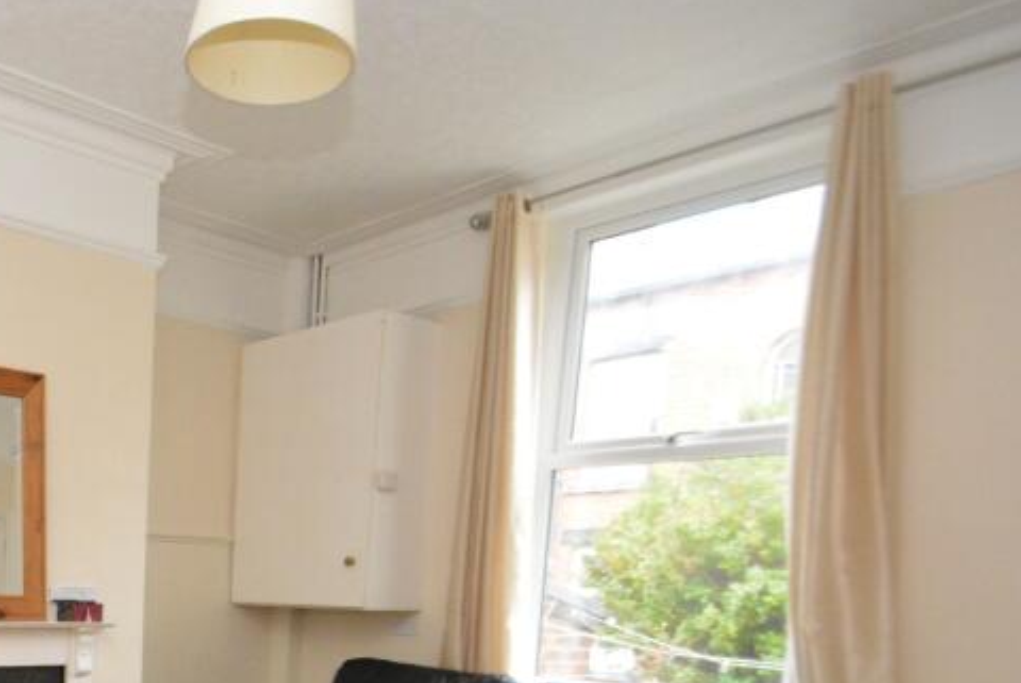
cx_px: 108
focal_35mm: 32
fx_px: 908
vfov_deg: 36.1
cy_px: 717
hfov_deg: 51.9
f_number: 4
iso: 3200
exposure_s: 1/60
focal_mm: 10
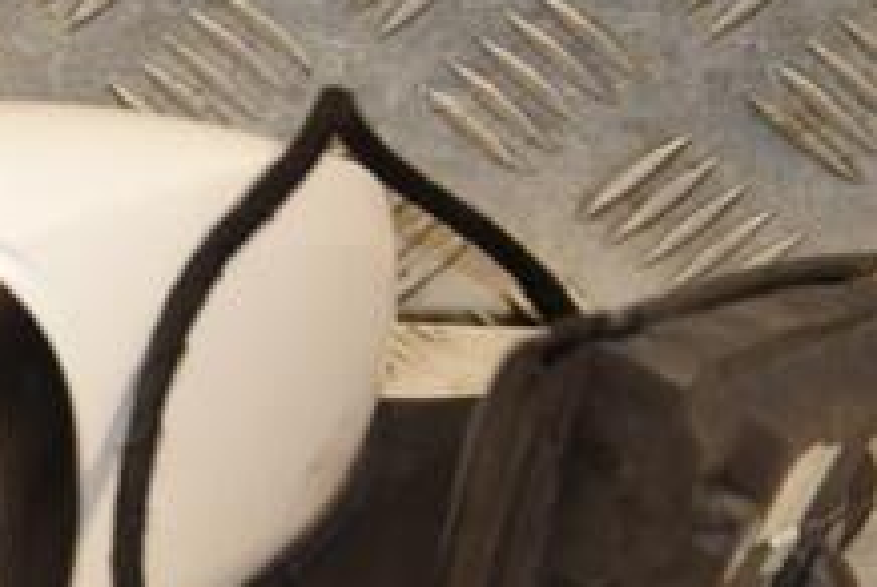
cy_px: 406
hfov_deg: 8.5
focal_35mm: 239
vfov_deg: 5.8
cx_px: -225
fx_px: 5830
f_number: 6.3
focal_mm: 58
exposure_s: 1/200
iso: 800
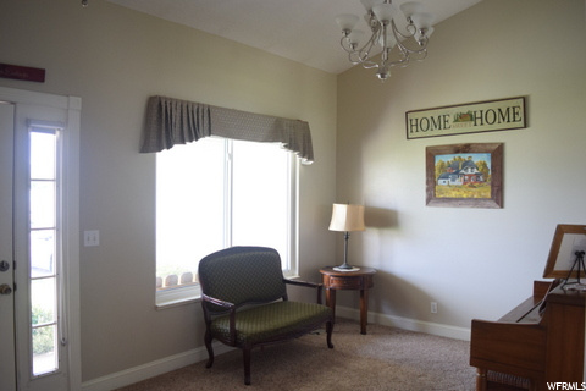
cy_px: 196
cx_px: 293
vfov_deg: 43.6
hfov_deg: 61.9
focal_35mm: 30
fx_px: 488
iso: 720
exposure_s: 1/60
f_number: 4
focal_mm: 20
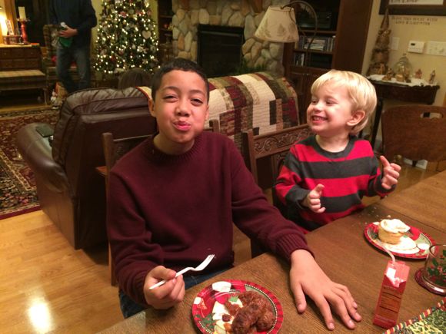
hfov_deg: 61.7
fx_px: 374
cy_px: 167
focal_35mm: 29
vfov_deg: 48.2
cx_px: 223
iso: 320
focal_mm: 4.15
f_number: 2.2
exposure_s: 1/30
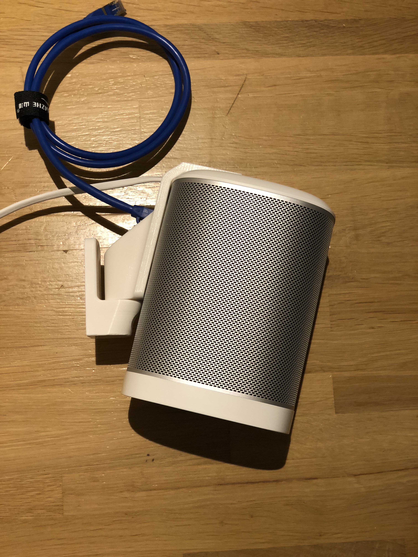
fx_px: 837
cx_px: 209
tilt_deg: -80.8
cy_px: 278
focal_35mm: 52
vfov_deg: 36.8
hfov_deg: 28.0
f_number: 2.4
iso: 125
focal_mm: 6
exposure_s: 1/33
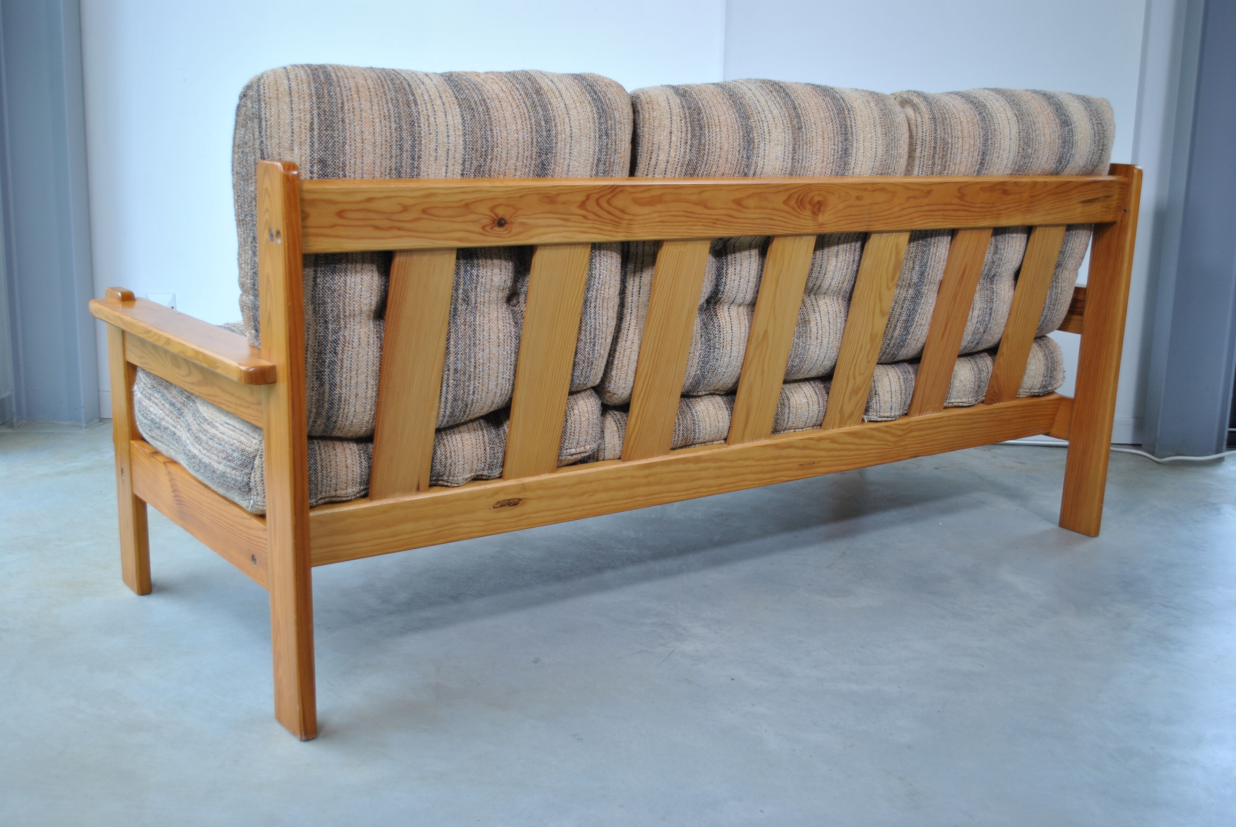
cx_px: 618
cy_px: 414
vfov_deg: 34.3
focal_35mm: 39
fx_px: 1341
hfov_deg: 49.5
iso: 200
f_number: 4.5
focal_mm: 26
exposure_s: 1/40
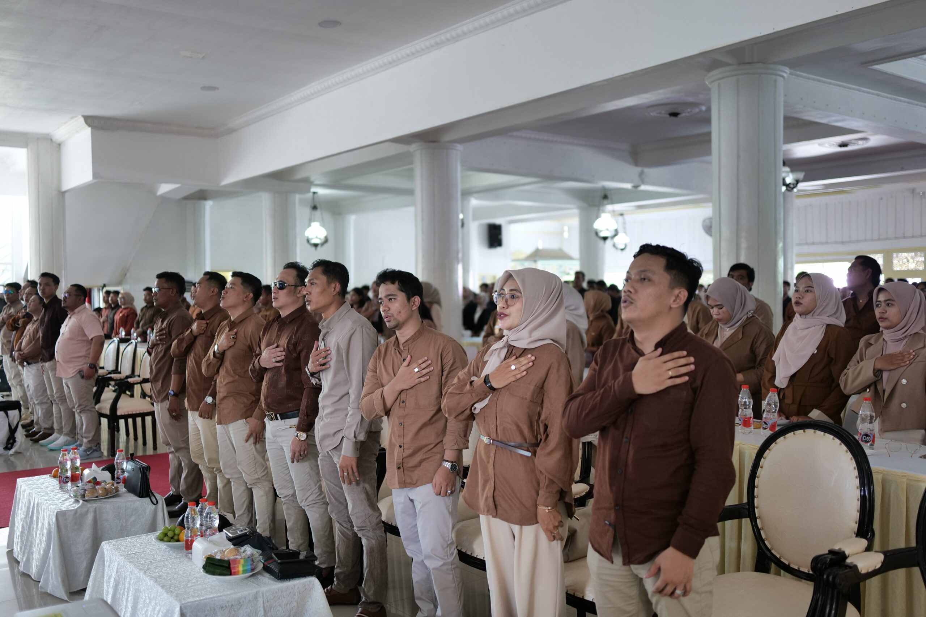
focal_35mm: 35
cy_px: 308
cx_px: 463
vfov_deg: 37.9
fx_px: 900
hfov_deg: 54.4
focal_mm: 35
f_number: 1.8
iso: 800
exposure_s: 1/125
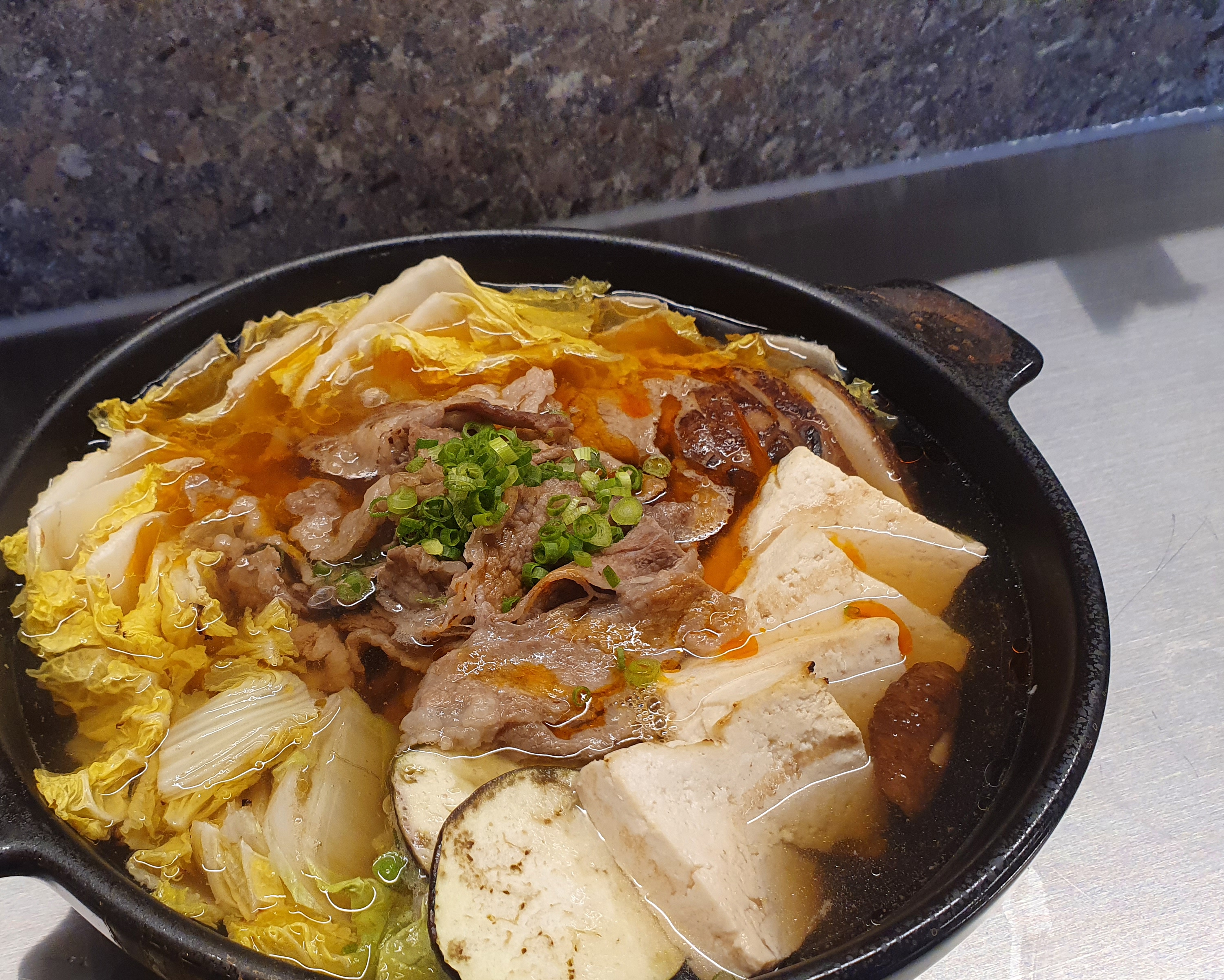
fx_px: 1232
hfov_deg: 52.3
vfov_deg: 43.0
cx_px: 462
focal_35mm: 34
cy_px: 612
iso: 200
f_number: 2.4
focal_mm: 4.32
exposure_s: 1/40
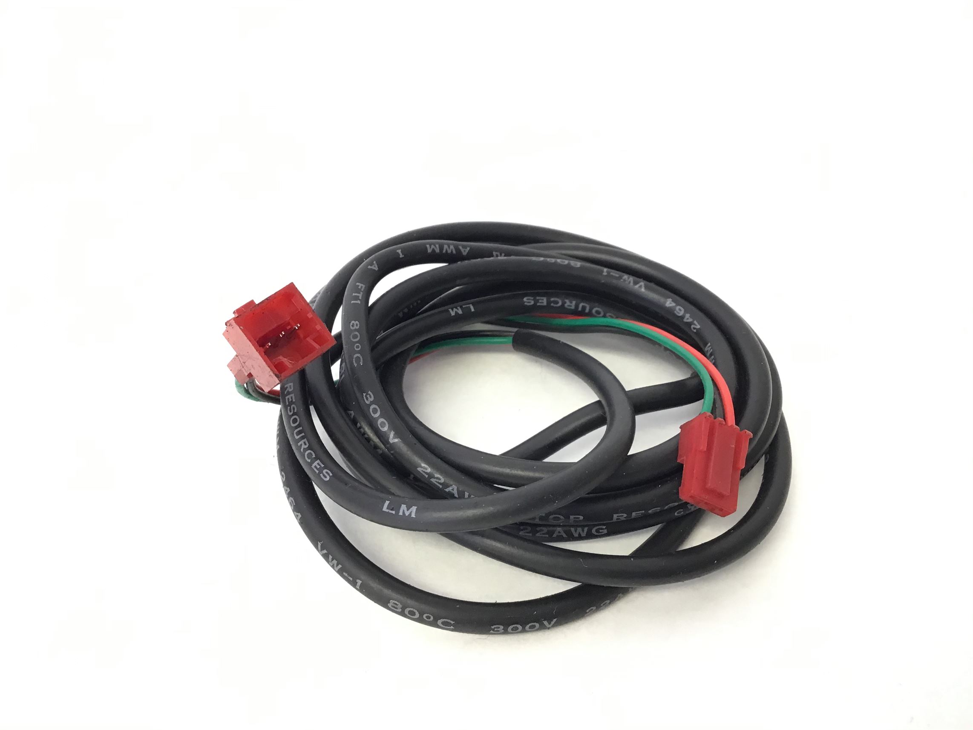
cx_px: 486
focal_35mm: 31
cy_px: 365
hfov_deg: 58.4
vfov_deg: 45.4
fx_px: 871
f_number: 2.4
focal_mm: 3.3
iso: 40
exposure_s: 1/30
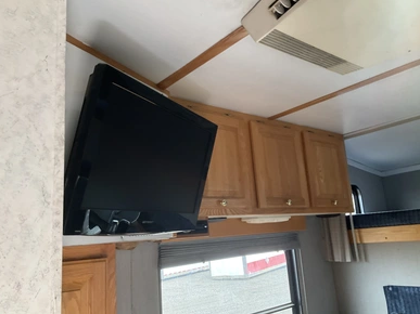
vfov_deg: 46.8
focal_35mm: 30
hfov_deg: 60.0
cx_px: 213
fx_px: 364
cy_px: 153
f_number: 1.8
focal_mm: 3
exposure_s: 1/60
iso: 250
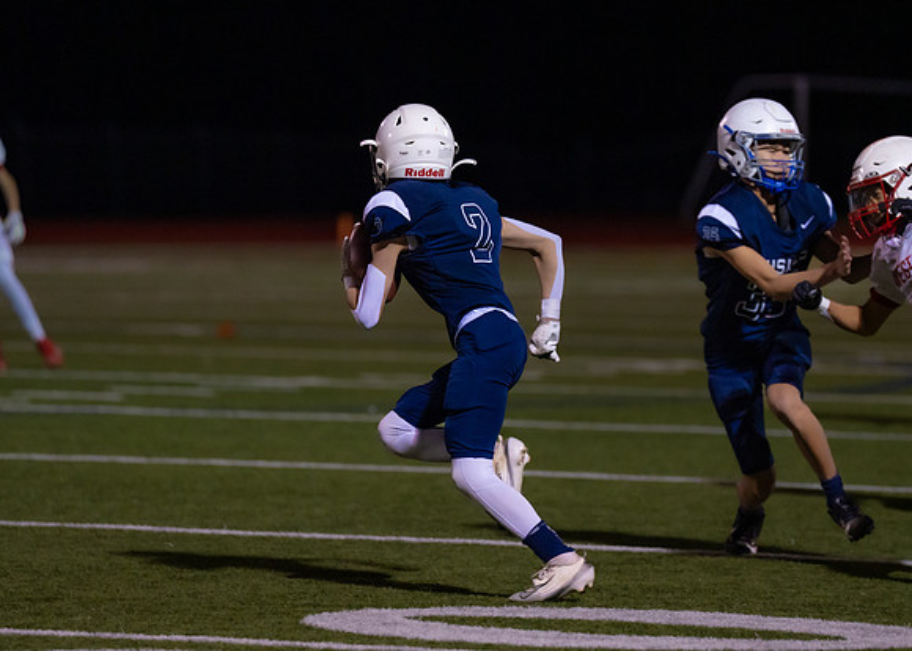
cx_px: 519
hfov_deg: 6.9
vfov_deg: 5.0
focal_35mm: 290
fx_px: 7522
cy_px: 335
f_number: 2.8
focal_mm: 200
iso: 1600
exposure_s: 1/1000
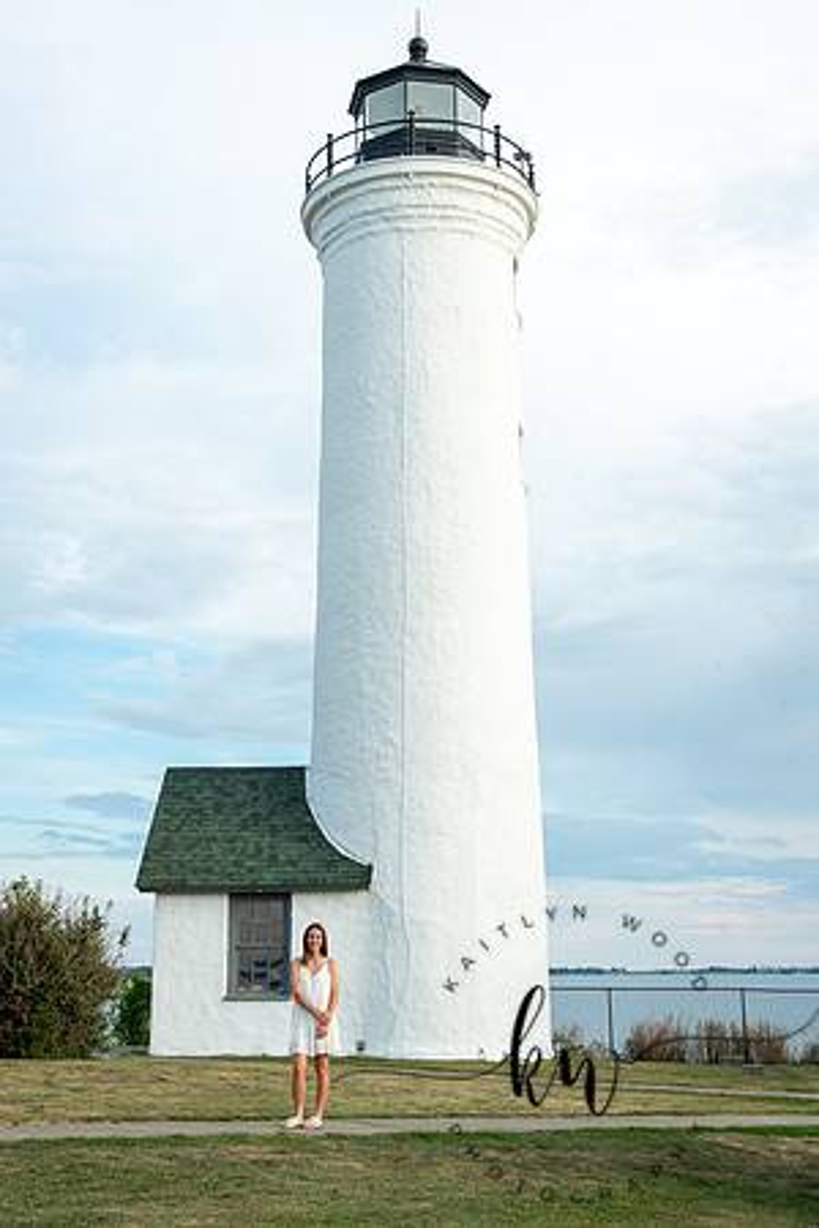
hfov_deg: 29.2
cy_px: 614
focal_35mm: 46
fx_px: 1570
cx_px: 410
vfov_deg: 42.7
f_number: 11
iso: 400
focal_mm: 46
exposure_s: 1/250
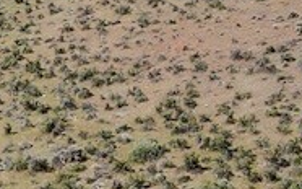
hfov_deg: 11.4
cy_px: 189
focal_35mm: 175
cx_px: -172
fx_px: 1439
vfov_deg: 7.5
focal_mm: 4.5
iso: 200
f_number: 2.8
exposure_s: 1/1600
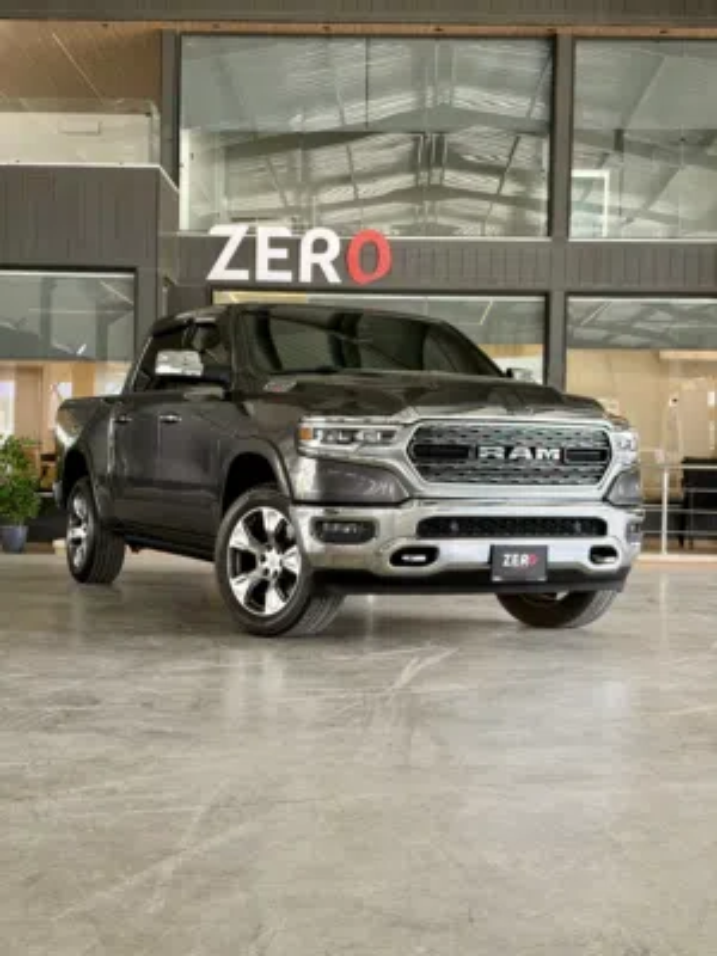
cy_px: 478
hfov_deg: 28.0
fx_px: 1436
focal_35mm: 52
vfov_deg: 36.8
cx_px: 358
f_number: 1.6
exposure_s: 1/121
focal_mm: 5.96
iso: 40
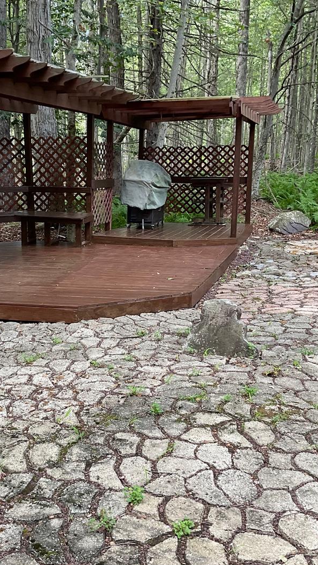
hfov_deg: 27.6
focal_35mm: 43
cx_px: 125
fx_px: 645
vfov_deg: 47.4
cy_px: 280
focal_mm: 3
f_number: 1.8
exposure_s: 1/122
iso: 40
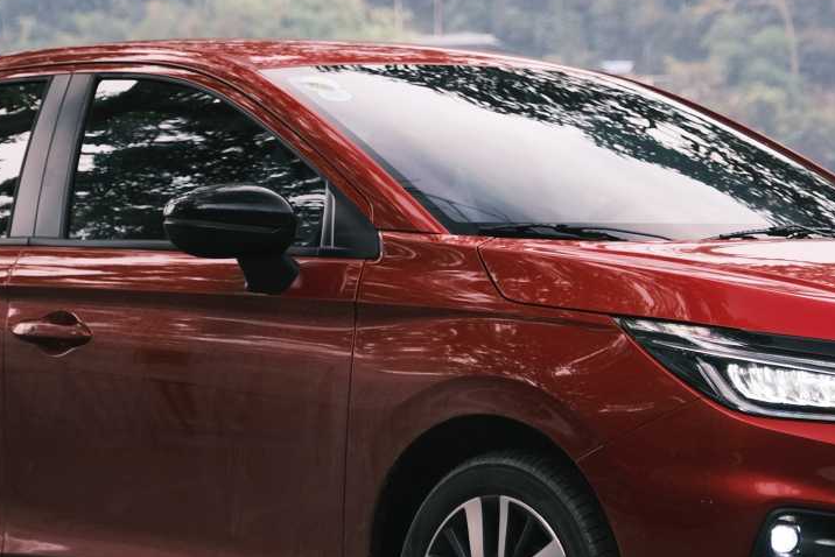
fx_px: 4664
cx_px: 505
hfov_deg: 10.2
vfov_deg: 6.8
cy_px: 112
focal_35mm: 201
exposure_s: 1/100
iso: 400
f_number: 2.8
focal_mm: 50
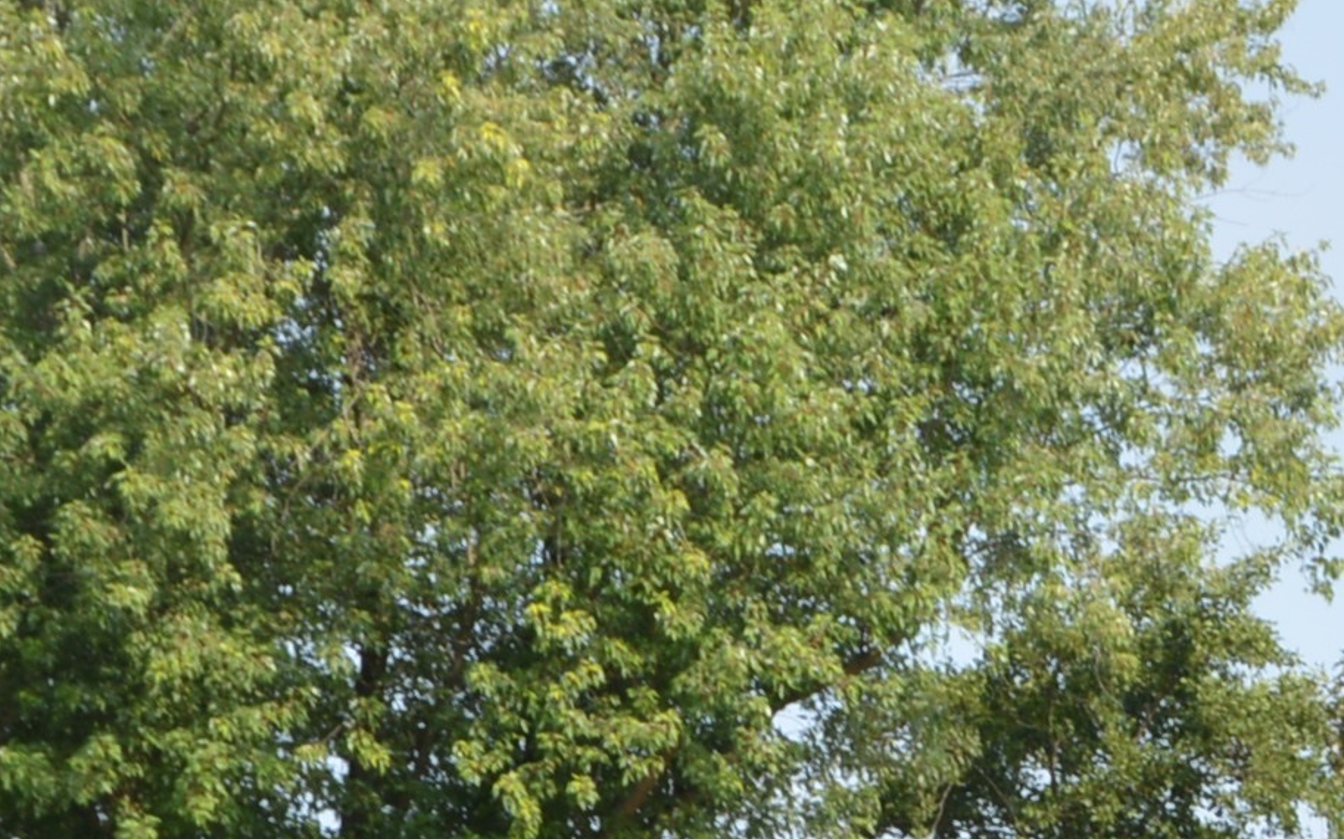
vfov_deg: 4.6
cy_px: 892
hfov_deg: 7.3
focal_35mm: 287
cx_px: 1655
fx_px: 10509
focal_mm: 38
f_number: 7.1
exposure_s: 1/200
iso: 100
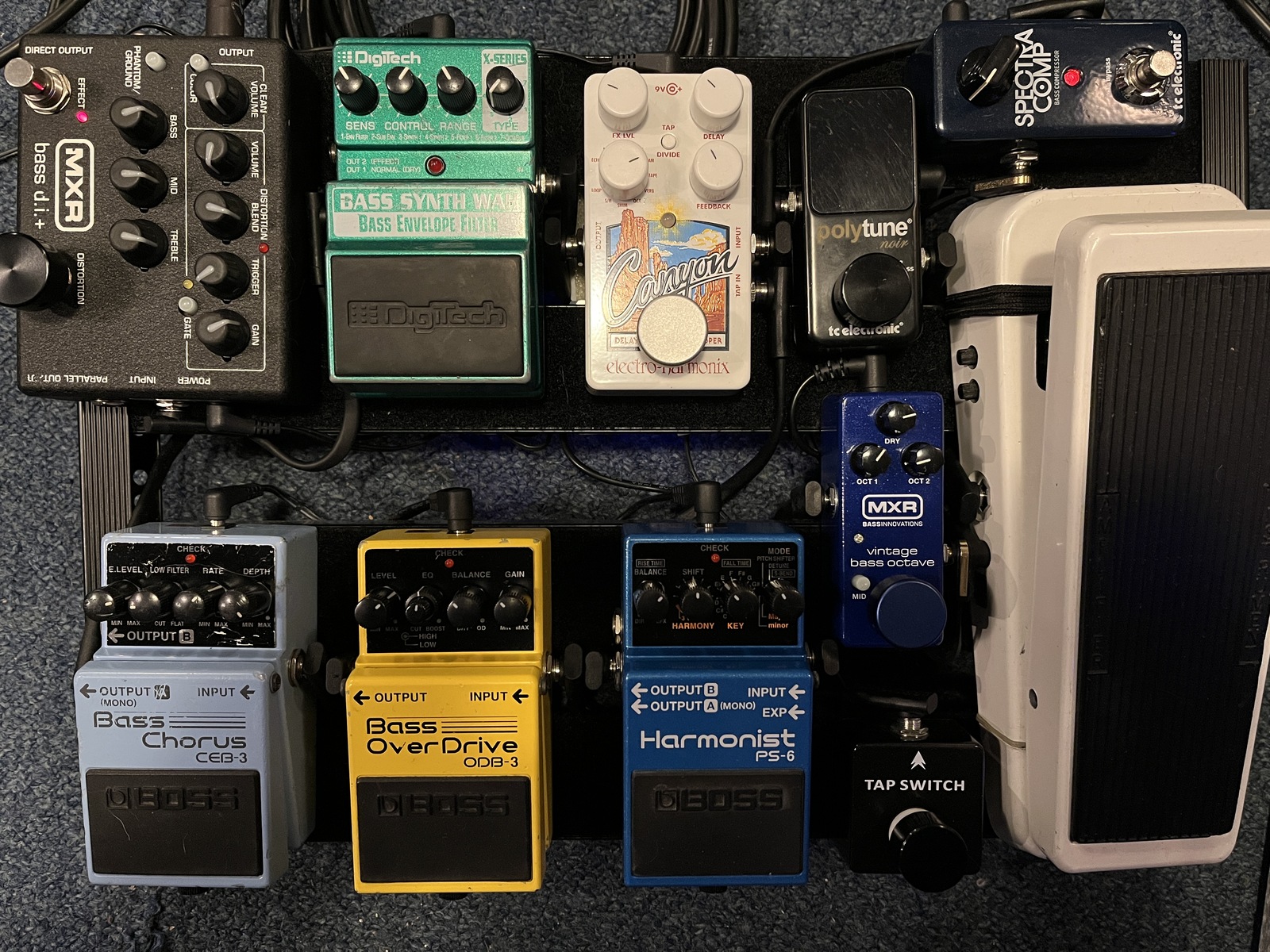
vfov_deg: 53.1
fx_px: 954
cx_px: 635
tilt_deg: -83.4
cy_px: 476
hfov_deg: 67.3
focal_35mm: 26
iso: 640
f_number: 1.6
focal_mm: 5.1
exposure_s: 1/34
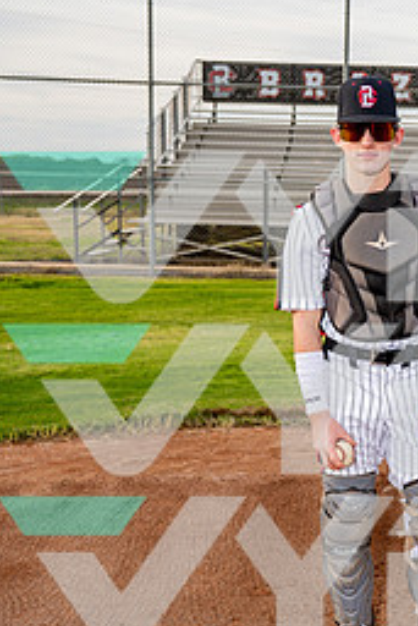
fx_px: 1009
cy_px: 401
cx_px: 364
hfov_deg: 22.9
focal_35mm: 58
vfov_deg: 34.2
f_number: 4
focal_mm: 33
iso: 100
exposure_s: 1/250
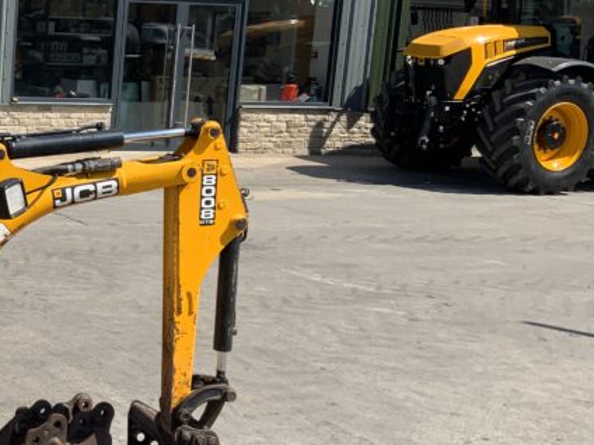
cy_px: 217
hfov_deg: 25.1
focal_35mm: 70
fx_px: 1201
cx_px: -115
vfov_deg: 21.0
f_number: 1.8
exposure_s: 1/1730
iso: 16
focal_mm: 3
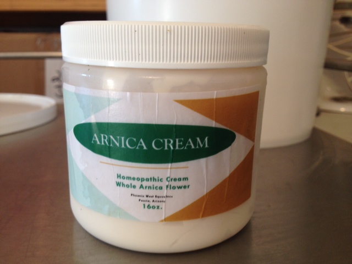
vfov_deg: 40.7
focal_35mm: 35
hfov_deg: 52.6
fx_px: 356
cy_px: 132
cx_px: 176
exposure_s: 1/20
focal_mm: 4.28
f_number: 2.4
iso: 64
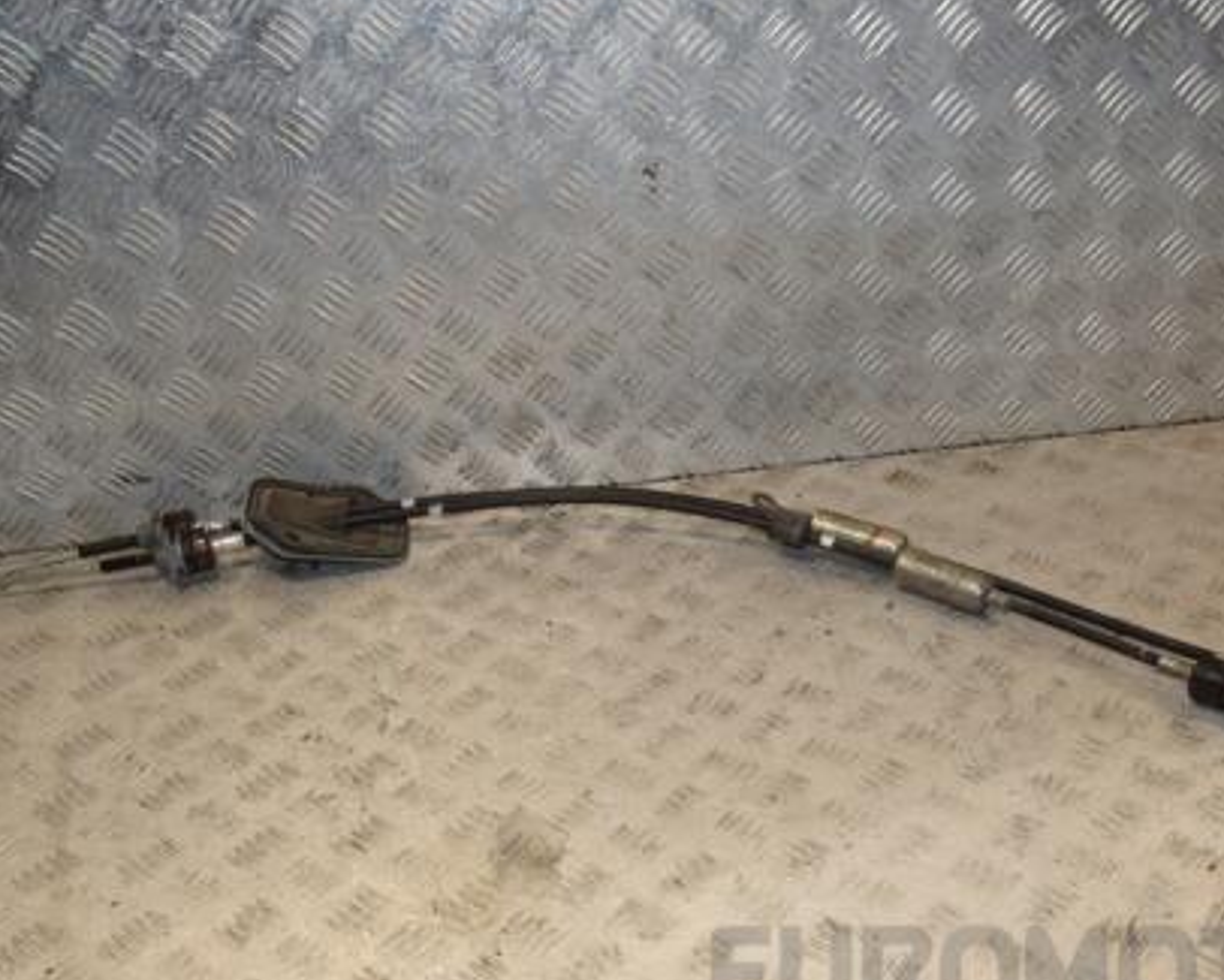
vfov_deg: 34.3
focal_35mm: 44
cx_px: 654
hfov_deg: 42.2
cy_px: 570
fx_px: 1583
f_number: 9
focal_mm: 21
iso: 800
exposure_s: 1/200
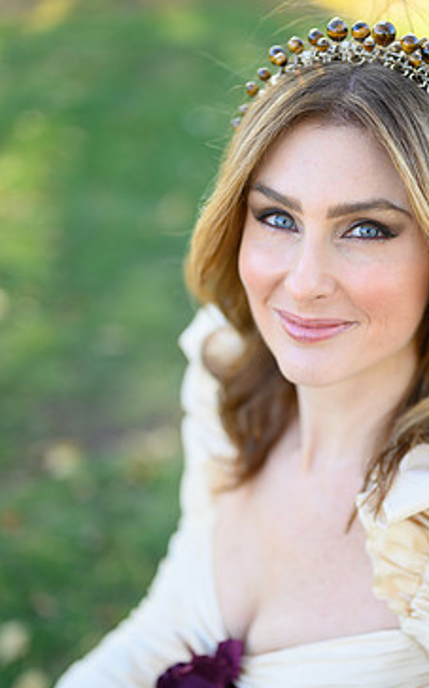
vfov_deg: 32.5
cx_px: 267
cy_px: 367
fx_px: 1180
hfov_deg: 20.6
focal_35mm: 63
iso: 320
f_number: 2
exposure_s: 1/640
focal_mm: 50
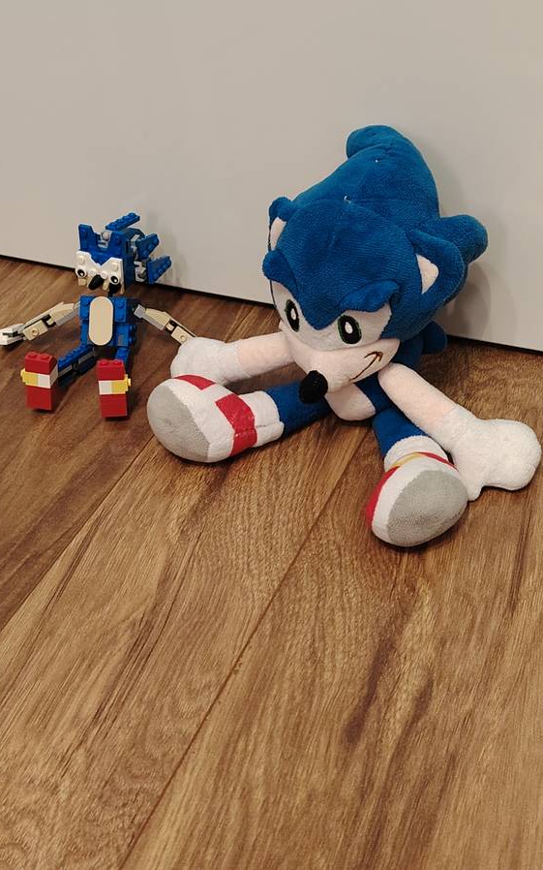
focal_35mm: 51
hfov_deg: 25.3
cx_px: 228
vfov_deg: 39.6
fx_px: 1208
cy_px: 435
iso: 2247
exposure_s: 1/25
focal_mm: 5.25
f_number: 1.75
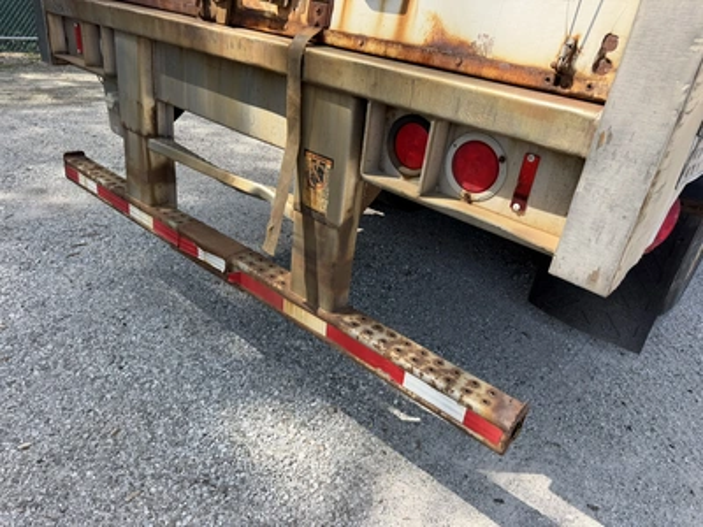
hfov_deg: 71.6
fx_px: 487
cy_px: 264
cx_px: 352
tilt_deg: -26.9
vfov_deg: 56.8
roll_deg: -6.9
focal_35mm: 24
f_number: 1.78
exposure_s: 1/1174
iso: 80
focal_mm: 6.76
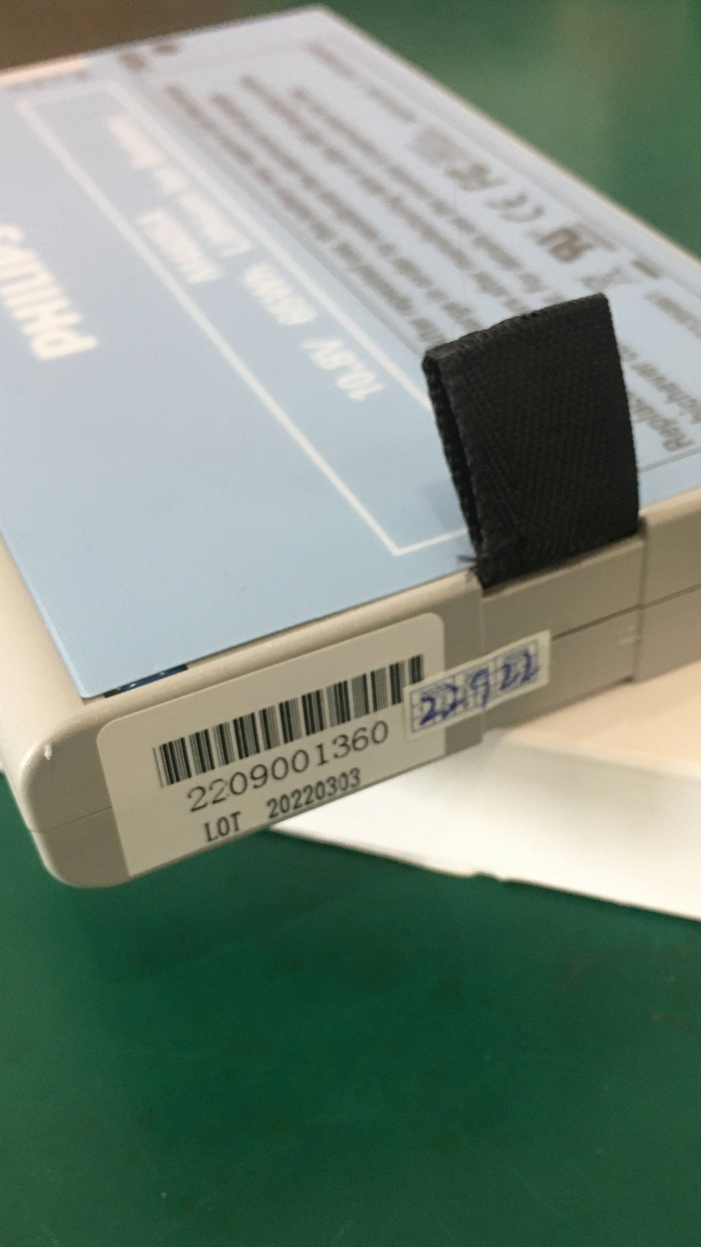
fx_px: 1289
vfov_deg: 51.3
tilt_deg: -45.3
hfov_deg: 30.4
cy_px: 743
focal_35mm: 39
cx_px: 416
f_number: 2.2
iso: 160
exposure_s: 1/33
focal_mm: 4.15
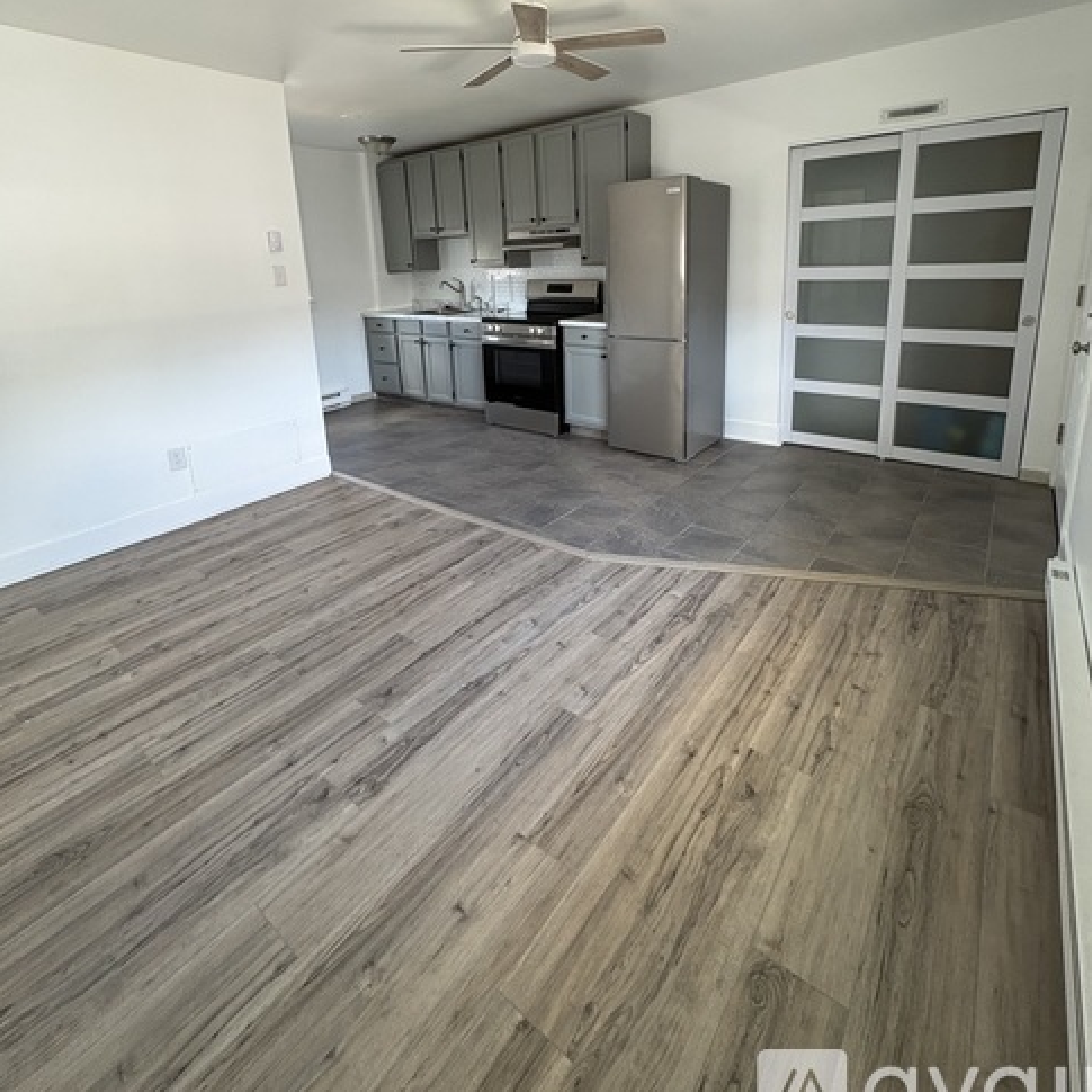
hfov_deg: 84.0
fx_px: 607
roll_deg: +1.6
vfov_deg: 81.9
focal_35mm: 17
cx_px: 558
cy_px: 388
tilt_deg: -11.2
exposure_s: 1/60
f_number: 2.2
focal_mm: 2.22
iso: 250
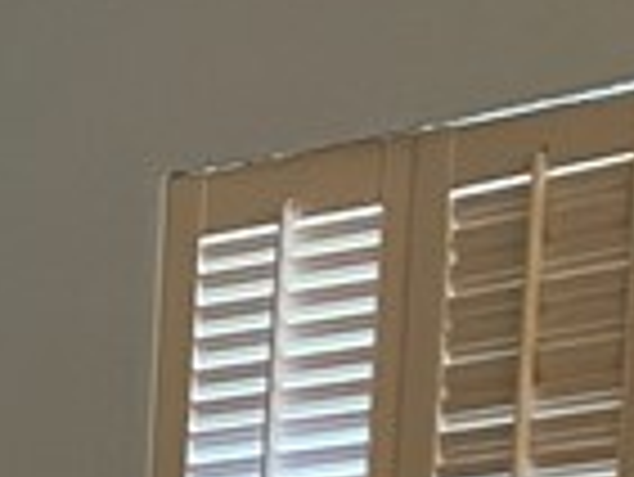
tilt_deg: -8.2
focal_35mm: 189
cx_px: -1259
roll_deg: -0.1
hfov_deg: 8.7
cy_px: 1341
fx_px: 3465
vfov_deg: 7.2
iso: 200
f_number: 1.6
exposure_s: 1/60
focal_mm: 4.2
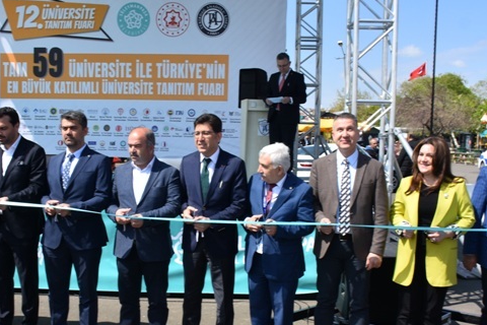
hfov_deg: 43.4
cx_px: 193
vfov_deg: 29.8
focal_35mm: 45
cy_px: 189
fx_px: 609
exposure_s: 1/500
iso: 160
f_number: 8
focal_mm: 18
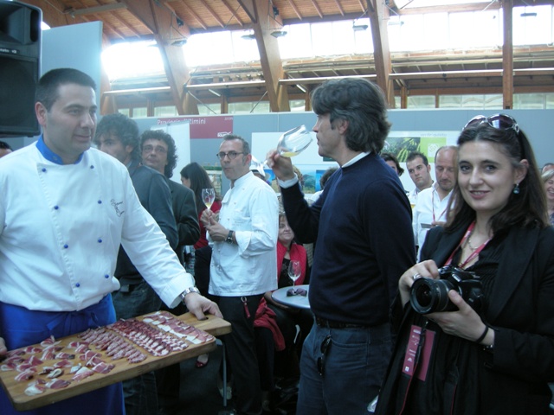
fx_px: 576
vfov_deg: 39.7
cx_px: 277
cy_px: 208
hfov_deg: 51.4
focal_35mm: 36
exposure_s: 1/54.7
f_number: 2.7
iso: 102
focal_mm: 7.5
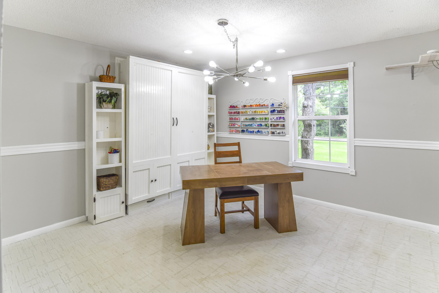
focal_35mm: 16
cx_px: 220
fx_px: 201
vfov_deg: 72.1
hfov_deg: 95.0
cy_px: 146
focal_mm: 11
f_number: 5
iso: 400
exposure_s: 1/100
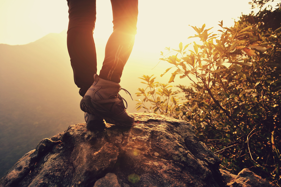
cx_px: 140
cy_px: 94
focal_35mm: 20
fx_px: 156
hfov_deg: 84.0
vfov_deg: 61.9
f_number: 5
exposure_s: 1/500
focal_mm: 20
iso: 200
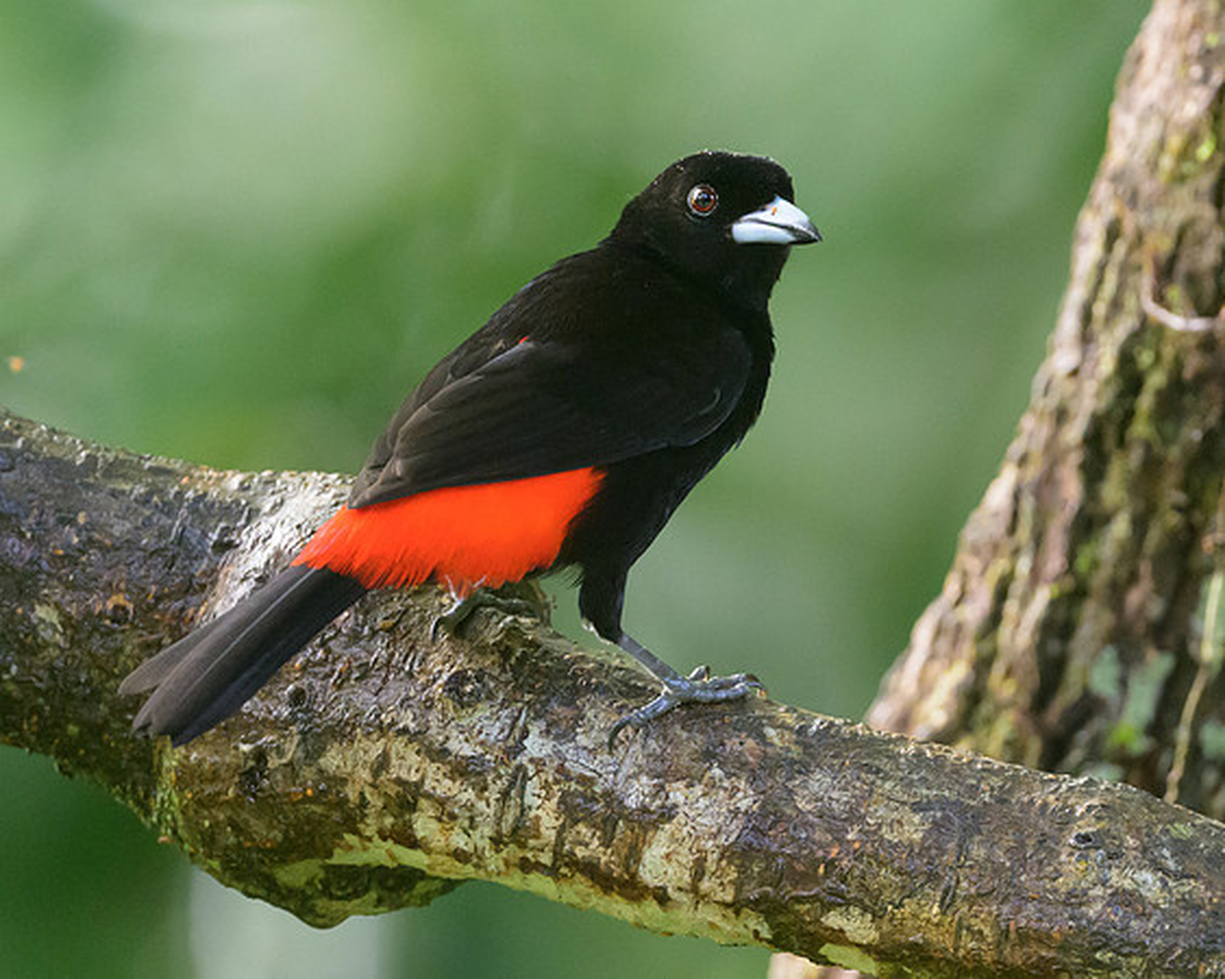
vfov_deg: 1.4
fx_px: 40498
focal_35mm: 1117
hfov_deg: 1.7
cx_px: 688
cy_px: 455
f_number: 5.6
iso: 6400
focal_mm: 500
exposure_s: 1/320
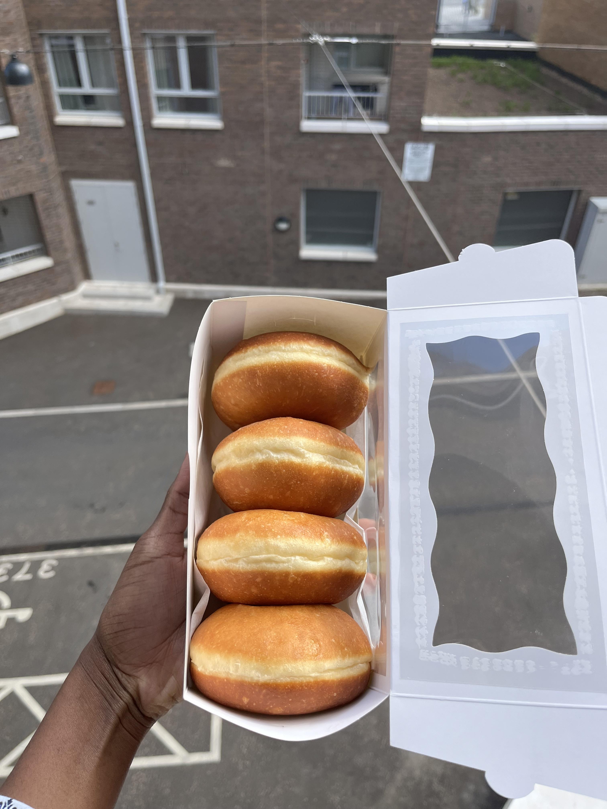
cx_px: 304
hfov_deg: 53.1
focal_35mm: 26
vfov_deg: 67.3
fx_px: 608
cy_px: 404
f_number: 1.6
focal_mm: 5.1
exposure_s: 1/864
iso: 50
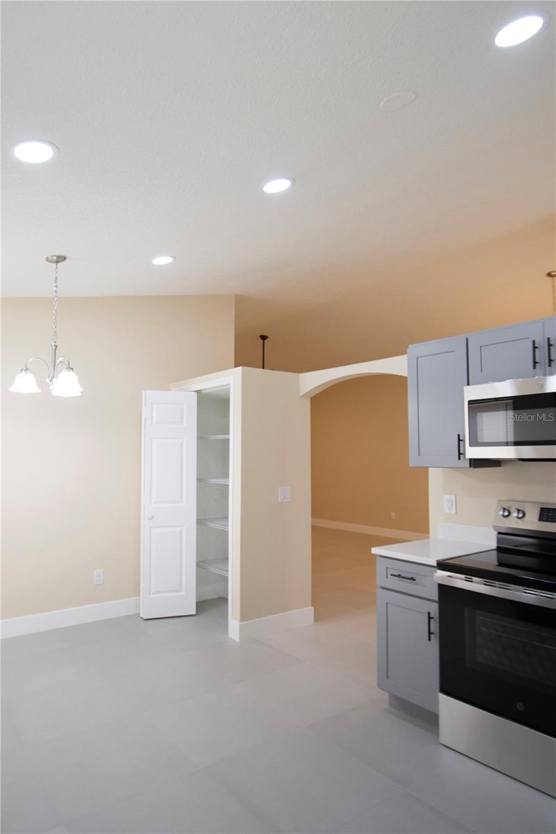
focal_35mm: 15
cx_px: 278
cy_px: 417
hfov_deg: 77.3
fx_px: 348
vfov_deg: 100.4
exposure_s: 1/80
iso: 250
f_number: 3.5
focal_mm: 10
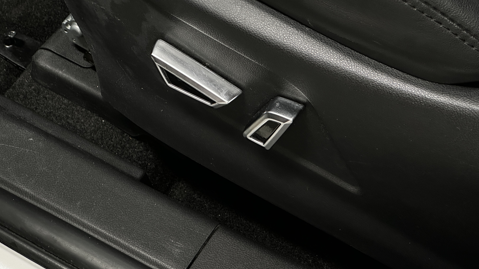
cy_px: 102
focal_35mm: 84
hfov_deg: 25.3
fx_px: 1067
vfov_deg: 14.4
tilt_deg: -54.0
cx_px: 239
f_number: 2.8
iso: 500
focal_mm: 9
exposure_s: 1/34
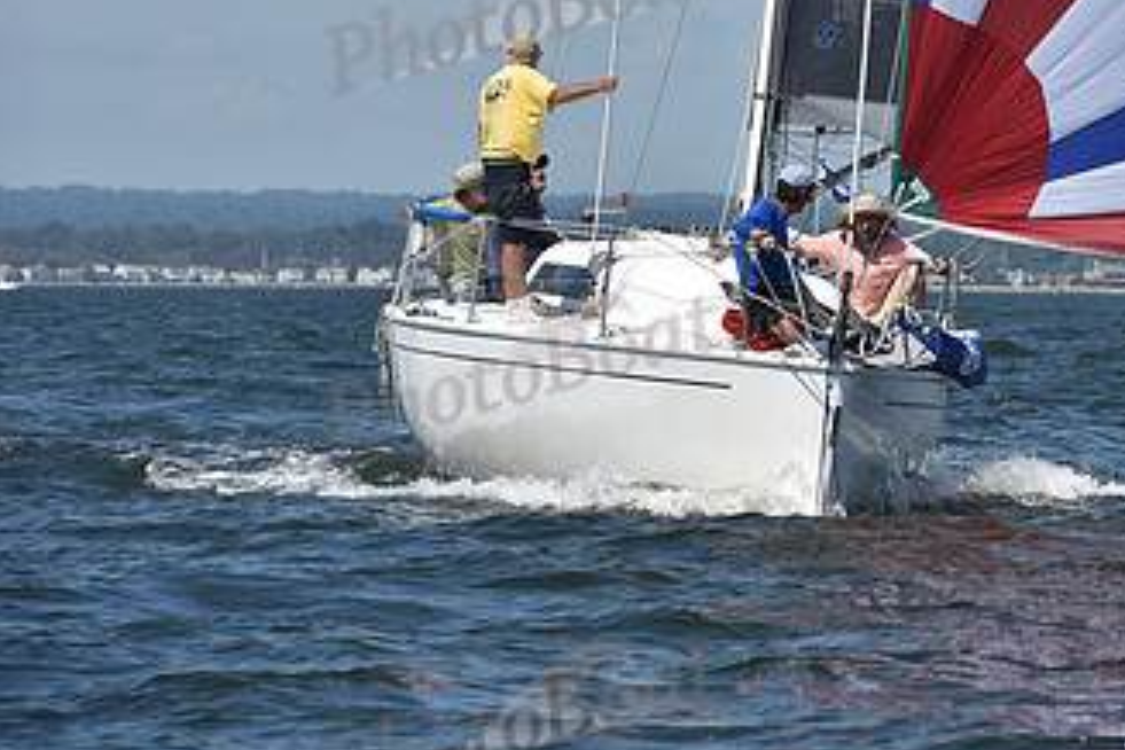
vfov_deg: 3.9
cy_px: 136
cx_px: 991
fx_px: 11093
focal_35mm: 355
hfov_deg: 5.8
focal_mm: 200
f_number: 10
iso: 320
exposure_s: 1/1250
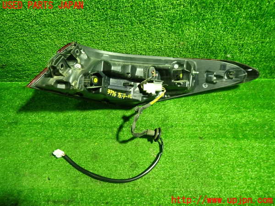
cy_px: 103
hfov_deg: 69.4
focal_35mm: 25
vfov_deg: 54.9
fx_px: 199
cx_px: 138
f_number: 2
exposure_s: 1/30
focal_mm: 4.5
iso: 400
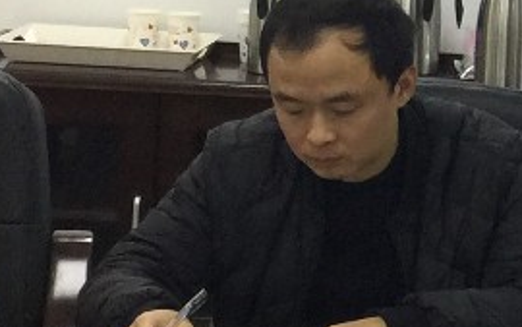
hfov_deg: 11.0
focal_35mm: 182
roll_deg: -5.6
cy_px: -31
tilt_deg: -3.8
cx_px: 812
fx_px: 2590
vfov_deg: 7.2
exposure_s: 1/33
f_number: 2.2
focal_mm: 4.15
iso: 50
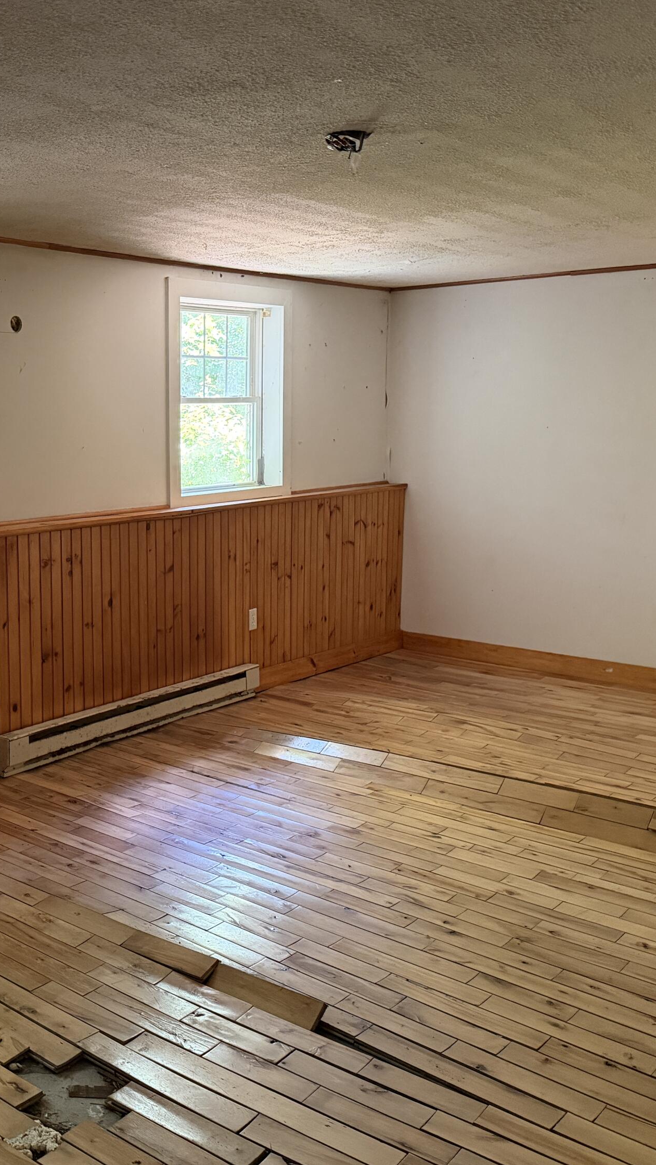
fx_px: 1082
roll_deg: +1.3
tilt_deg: -8.8
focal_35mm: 35
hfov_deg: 31.7
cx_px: 34
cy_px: 583
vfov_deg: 56.6
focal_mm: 6.76
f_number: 1.78
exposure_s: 1/60
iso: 640
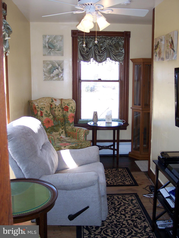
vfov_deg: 49.0
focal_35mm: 38
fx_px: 262
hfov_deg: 37.7
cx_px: 90
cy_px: 119
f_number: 2.8
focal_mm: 8
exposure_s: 1/125
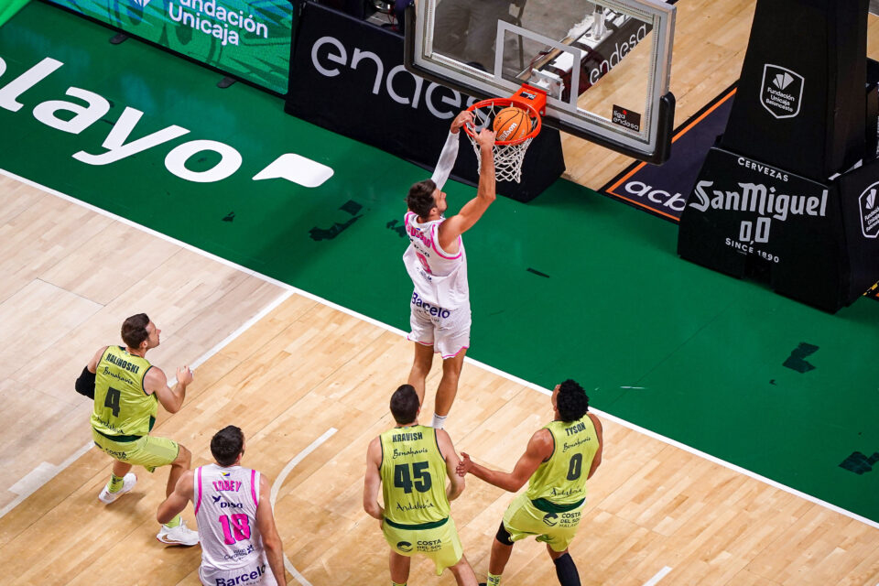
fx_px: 7324
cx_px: 440
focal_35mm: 300
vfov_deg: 4.6
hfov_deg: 6.9
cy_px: 293
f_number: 2.8
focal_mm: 200
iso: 2000
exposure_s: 1/1600
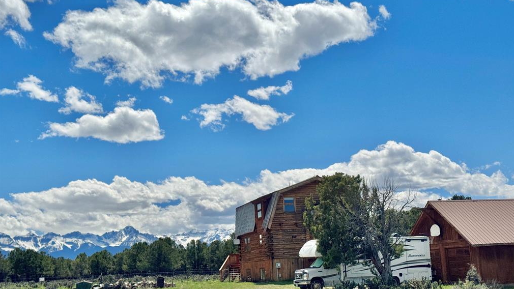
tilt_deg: +7.5
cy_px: 167
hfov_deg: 39.2
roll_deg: +3.1
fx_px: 722
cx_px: 260
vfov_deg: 22.6
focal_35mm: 53
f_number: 1.78
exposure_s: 1/15385
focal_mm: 6.76
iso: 64
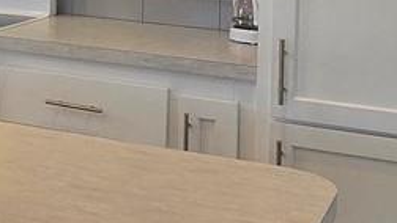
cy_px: -101
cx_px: -206
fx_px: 948
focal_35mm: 90
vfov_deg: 12.8
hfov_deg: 20.2
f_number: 2.2
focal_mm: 2.2
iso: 80
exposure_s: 1/120
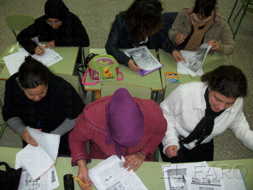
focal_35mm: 31
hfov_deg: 58.4
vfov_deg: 45.4
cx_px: 126
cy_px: 95
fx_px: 227
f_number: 2.9
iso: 150
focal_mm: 5.7
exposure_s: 1/40
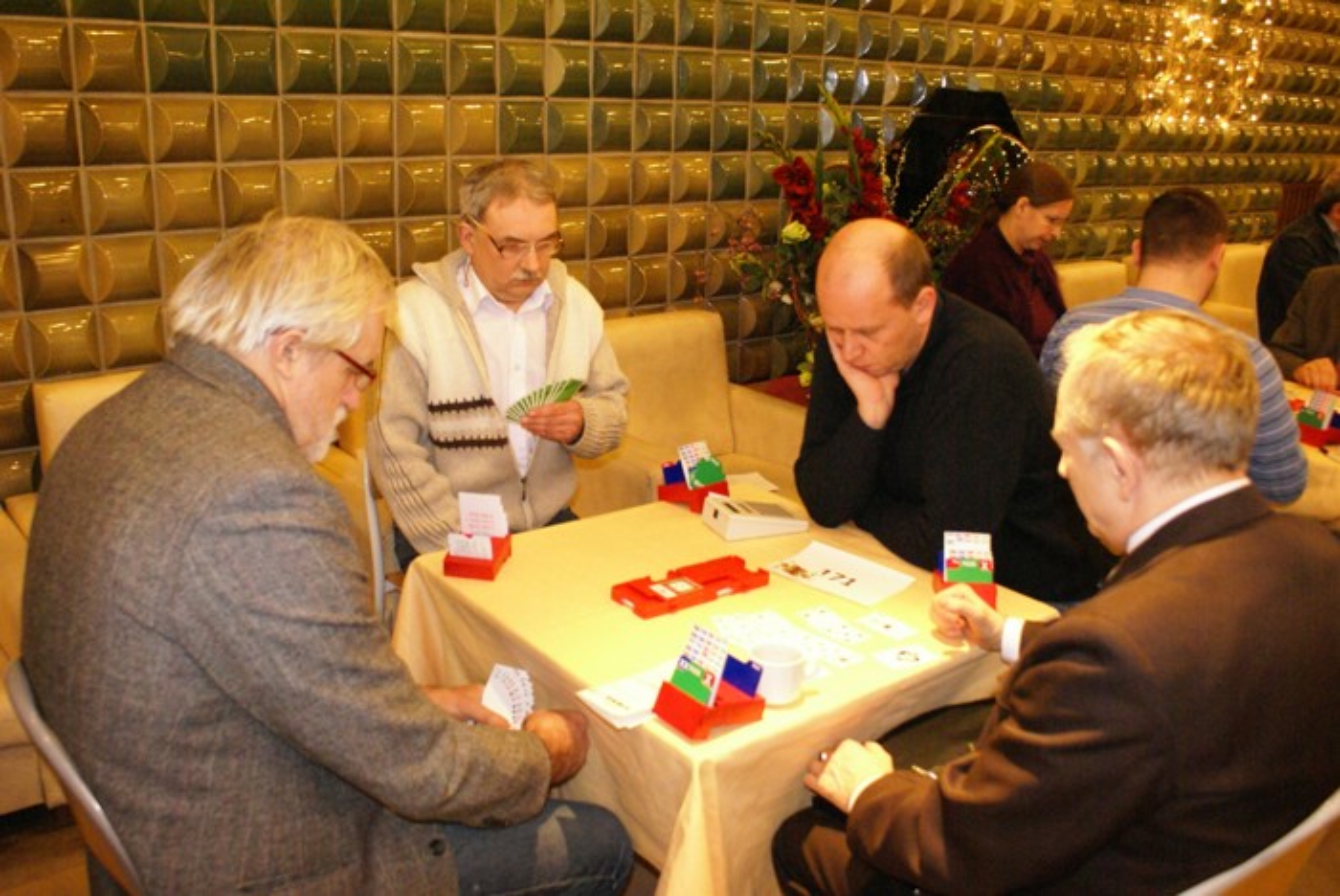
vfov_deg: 43.7
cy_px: 448
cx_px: 670
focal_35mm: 30
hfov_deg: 61.9
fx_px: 1118
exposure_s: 1/40
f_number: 4
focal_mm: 20
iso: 1600
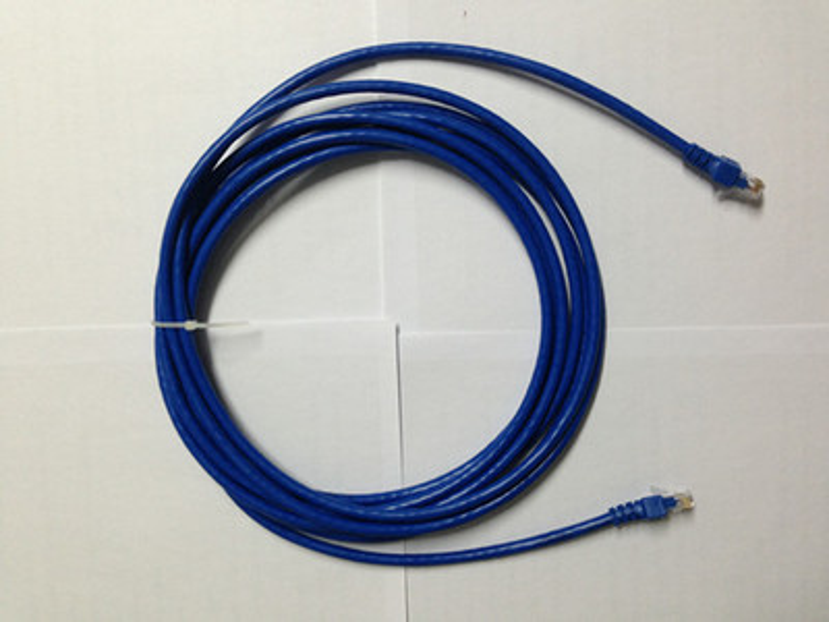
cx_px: 414
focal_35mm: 33
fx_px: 790
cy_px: 311
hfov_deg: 55.4
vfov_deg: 42.9
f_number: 2.4
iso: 100
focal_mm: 4.12
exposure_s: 1/20
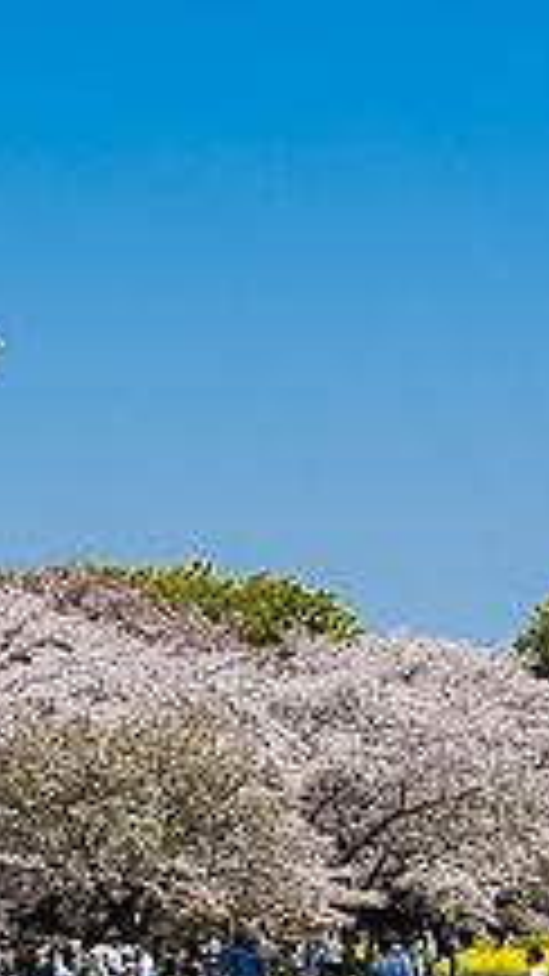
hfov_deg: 7.3
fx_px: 4272
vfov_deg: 13.0
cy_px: 825
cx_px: -166
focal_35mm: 165
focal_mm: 59
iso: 400
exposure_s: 1/800
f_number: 11
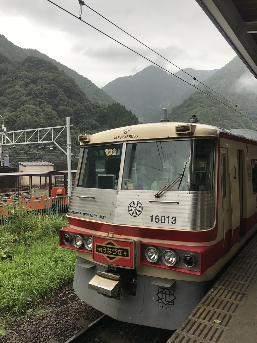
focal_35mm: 28
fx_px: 277
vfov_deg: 63.4
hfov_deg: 49.7
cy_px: 172
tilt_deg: +0.5
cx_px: 128
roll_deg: +0.4
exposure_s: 1/384
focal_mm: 3.99
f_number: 1.8
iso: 20
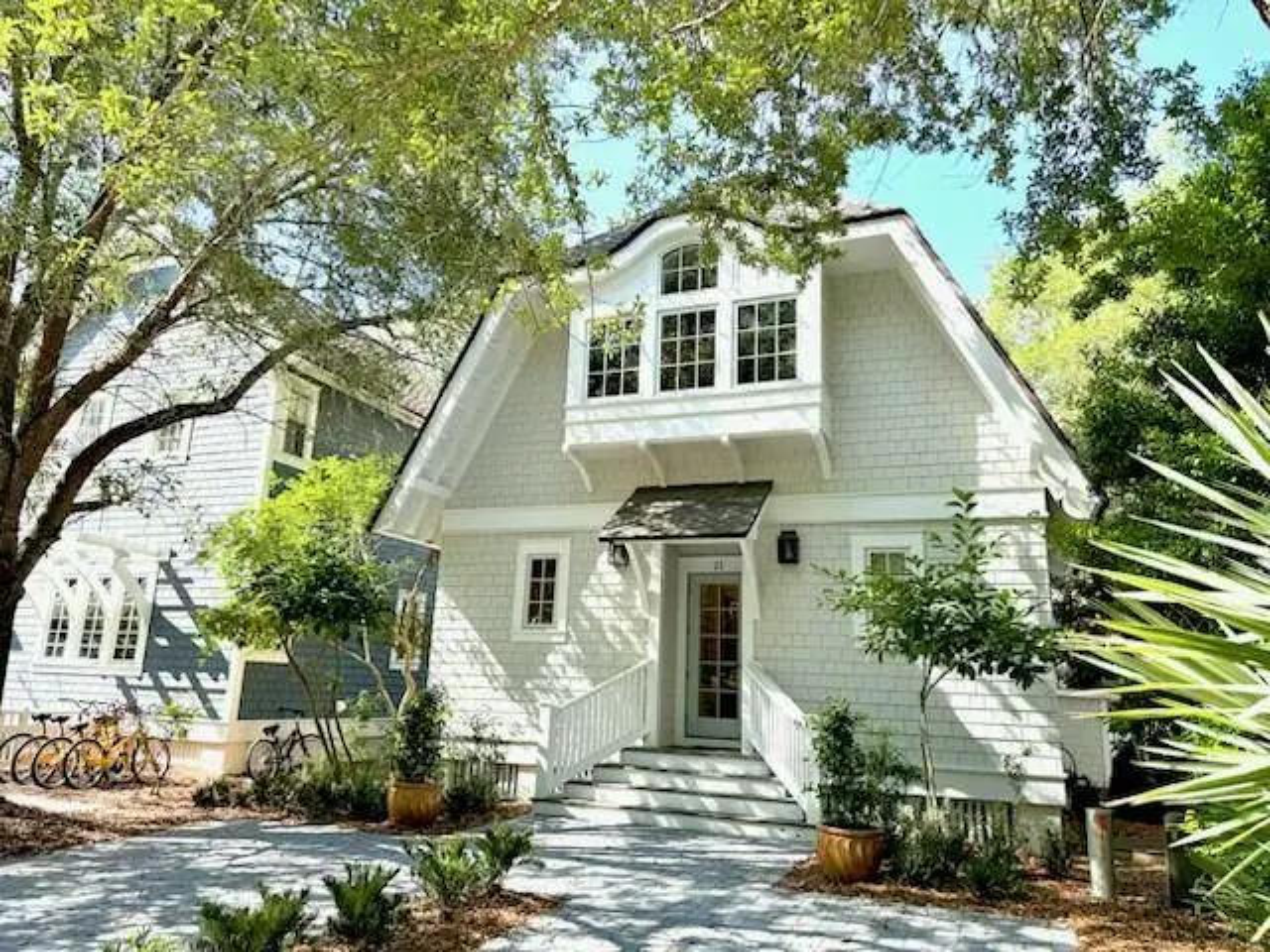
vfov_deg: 56.8
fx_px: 881
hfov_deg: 71.6
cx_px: 635
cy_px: 476
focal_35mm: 24
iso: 80
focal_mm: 6.76
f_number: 1.78
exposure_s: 1/979
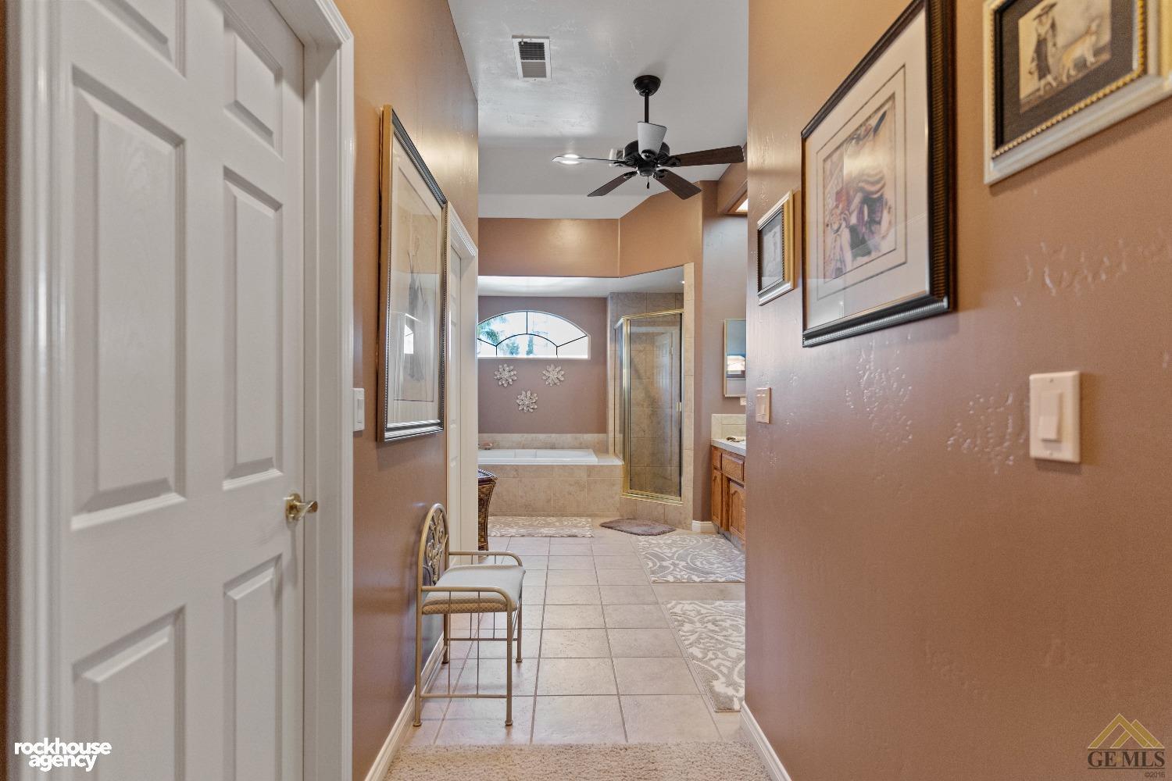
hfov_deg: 93.3
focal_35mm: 17
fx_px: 553
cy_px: 390
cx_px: 586
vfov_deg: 70.4
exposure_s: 1/50
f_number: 2.8
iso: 800
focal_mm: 17
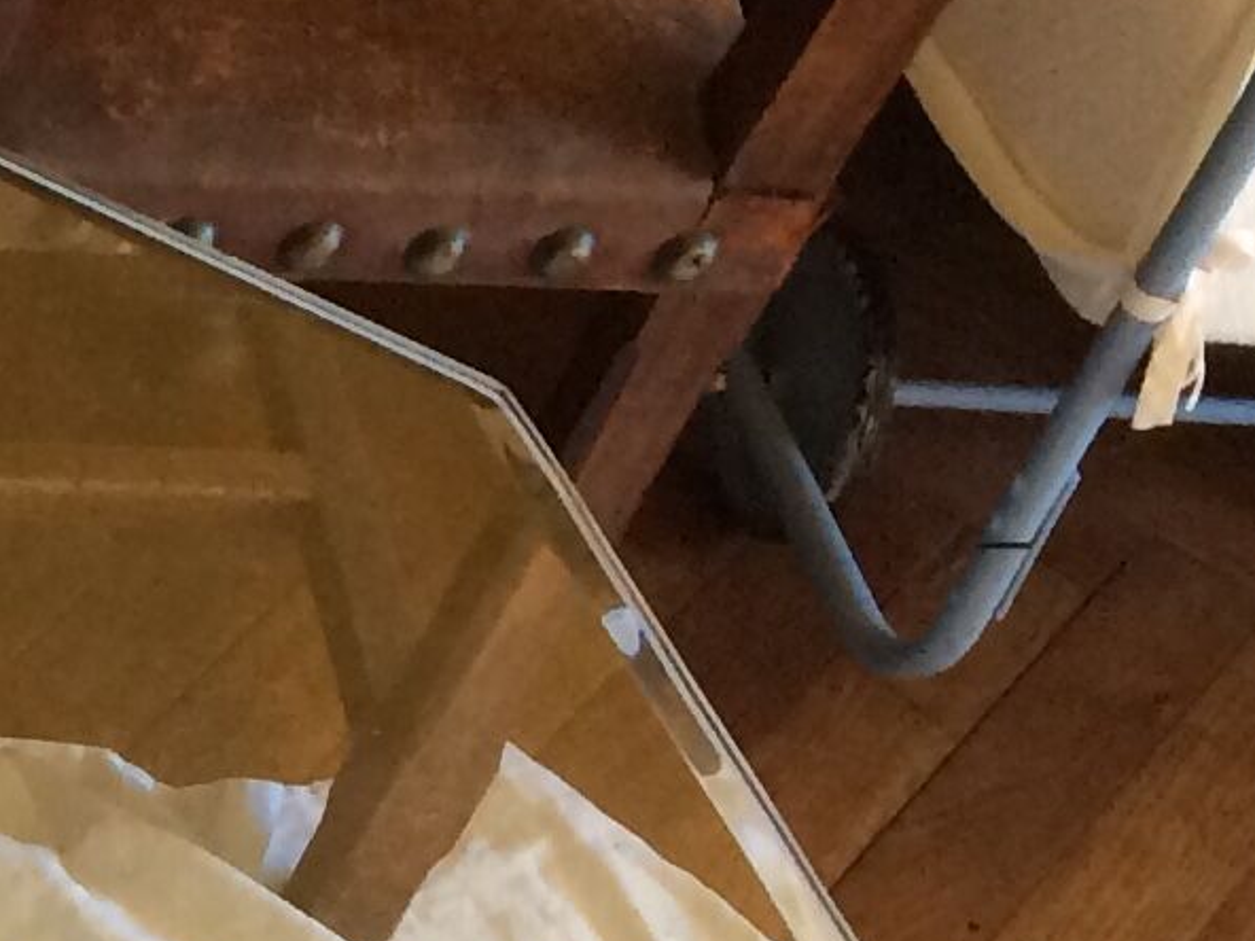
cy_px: 1833
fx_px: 5801
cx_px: -1562
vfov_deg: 8.8
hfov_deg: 10.8
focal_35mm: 160
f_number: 2.2
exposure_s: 1/33
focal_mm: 4.15
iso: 64
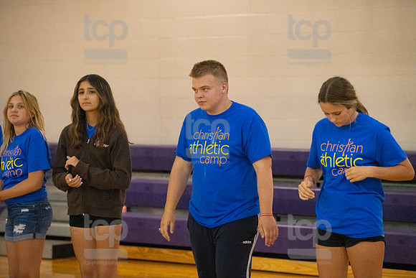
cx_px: 208
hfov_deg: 15.2
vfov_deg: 10.2
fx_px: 1560
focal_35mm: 135
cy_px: 139
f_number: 4
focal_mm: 135
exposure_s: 1/800
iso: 10000
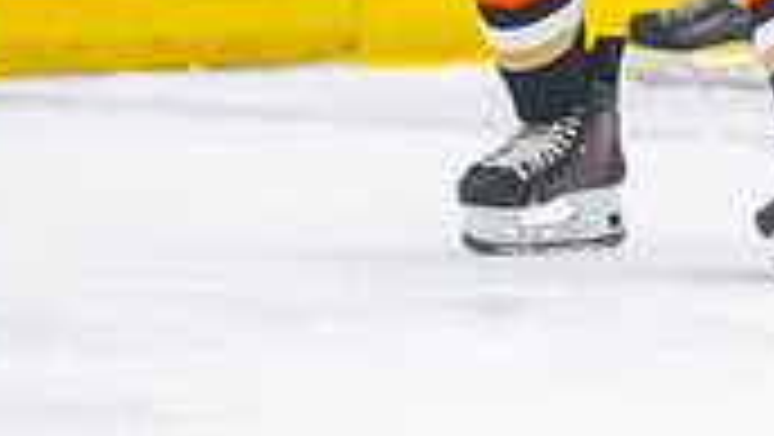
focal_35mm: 990
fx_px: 20331
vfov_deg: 1.2
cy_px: -416
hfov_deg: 2.2
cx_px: 763
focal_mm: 185
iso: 2500
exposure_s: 1/640
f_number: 3.2
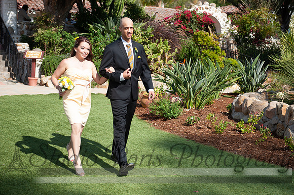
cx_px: 147
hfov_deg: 30.5
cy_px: 98
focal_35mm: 66
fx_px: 539
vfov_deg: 20.6
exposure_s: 1/2000
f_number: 3.5
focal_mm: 66
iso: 200
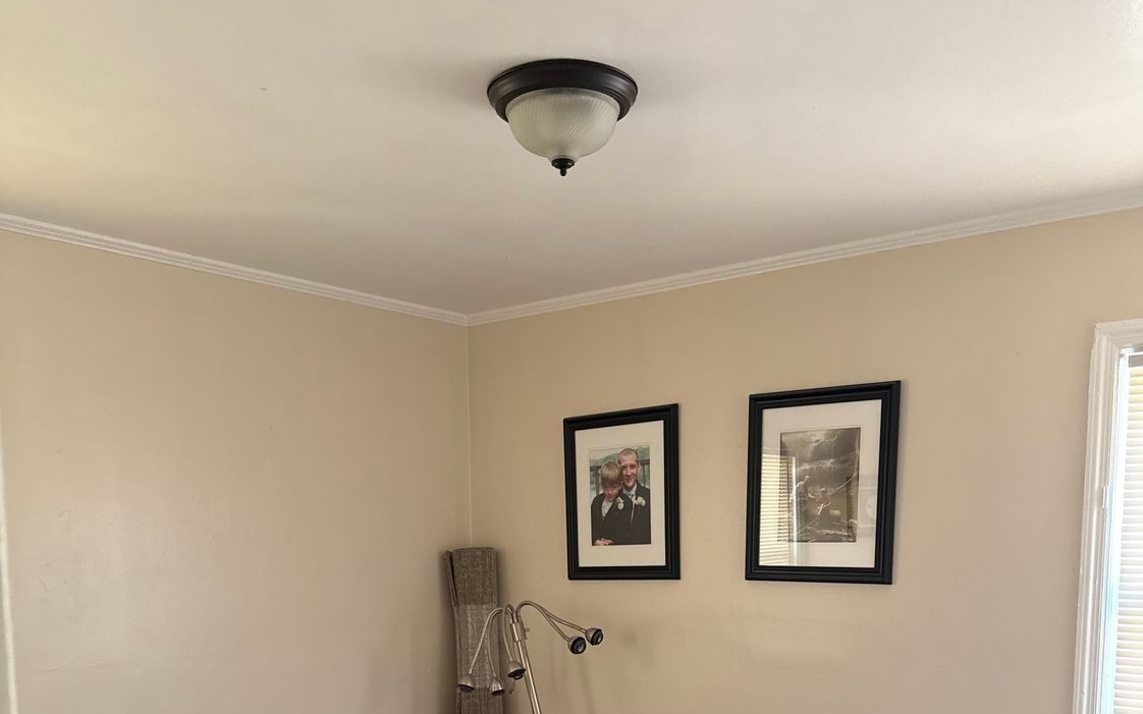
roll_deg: +1.3
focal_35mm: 34
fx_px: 1059
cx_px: 571
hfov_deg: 56.7
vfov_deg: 34.7
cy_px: 672
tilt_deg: -1.1
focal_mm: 6.76
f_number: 1.78
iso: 400
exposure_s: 1/60
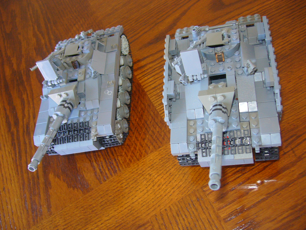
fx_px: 309
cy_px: 115
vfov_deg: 40.7
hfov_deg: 52.6
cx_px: 153
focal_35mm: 35
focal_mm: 5.8
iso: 100
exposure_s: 1/8
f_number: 2.8
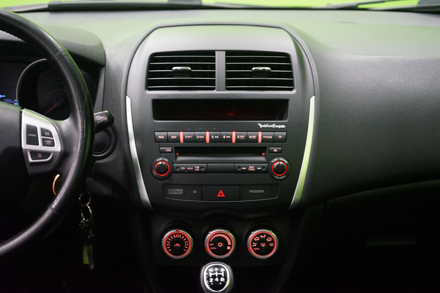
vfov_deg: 25.1
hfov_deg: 36.9
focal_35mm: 54
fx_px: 660
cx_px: 220
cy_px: 146
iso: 6400
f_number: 5
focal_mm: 54
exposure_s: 1/20
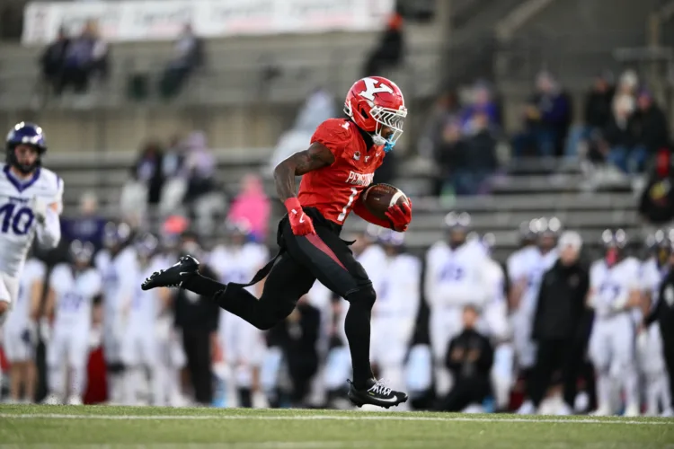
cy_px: 224
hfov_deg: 5.2
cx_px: 337
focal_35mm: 400
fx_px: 7488
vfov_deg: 3.4
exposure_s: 1/2000
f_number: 3.2
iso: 5000
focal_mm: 400
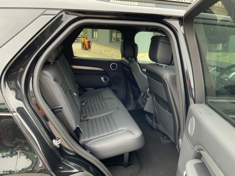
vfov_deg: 48.2
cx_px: 118
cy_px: 88
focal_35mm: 29
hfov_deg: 61.7
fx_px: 197
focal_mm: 3
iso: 50
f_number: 1.8
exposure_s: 1/122
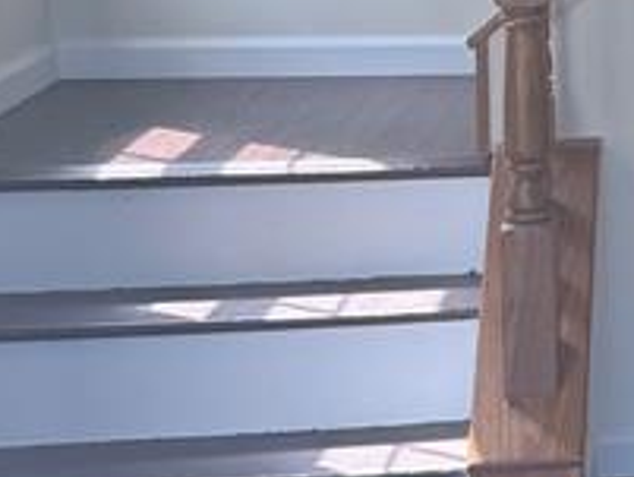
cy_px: 19
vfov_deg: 12.0
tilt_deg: -7.1
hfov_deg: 13.4
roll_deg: -1.3
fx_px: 2236
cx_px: 1347
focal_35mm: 122
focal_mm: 6.76
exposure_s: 1/169
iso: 80
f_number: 1.78
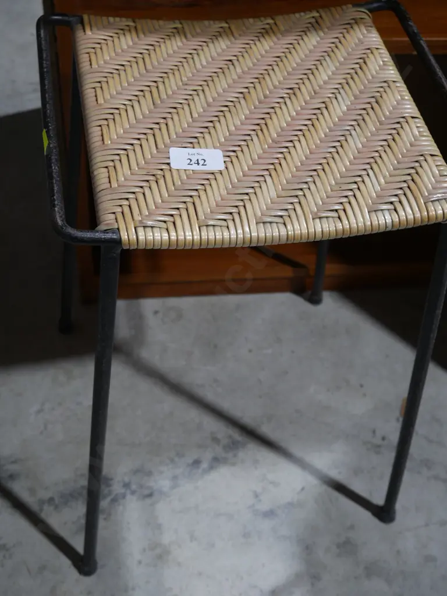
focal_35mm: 48
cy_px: 298
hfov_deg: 30.3
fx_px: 826
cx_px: 224
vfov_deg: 39.7
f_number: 5.2
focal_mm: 24
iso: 320
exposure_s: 1/60
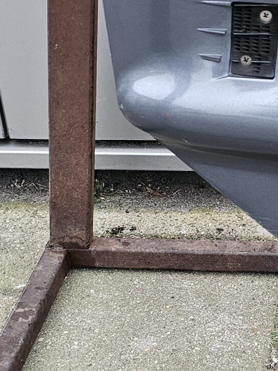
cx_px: 217
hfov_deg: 18.1
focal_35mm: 81
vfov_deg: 24.0
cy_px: 240
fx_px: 868
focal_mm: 6.3
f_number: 1.7
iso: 640
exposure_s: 1/50
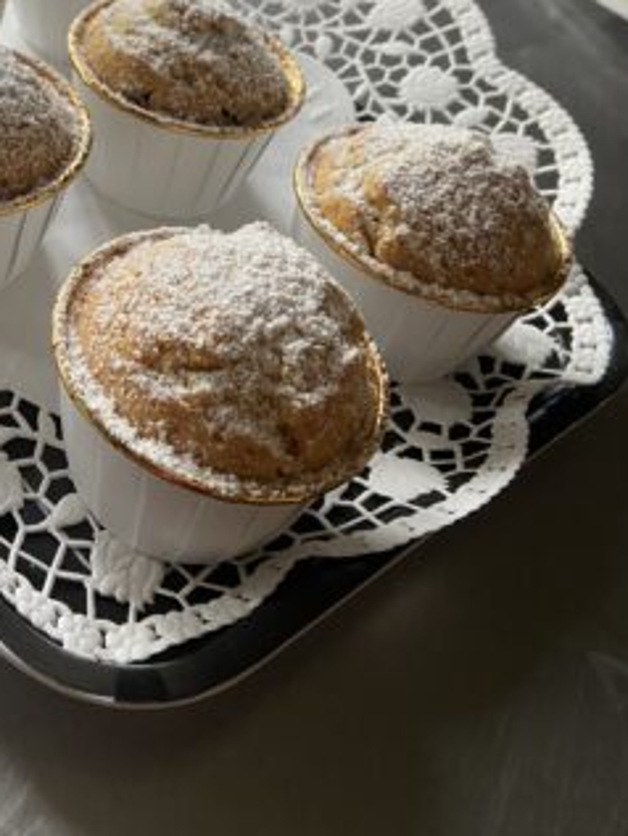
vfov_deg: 44.0
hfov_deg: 34.3
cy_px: 193
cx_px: 141
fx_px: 991
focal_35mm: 41
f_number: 1.8
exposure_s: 1/60
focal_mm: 4.25
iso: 160
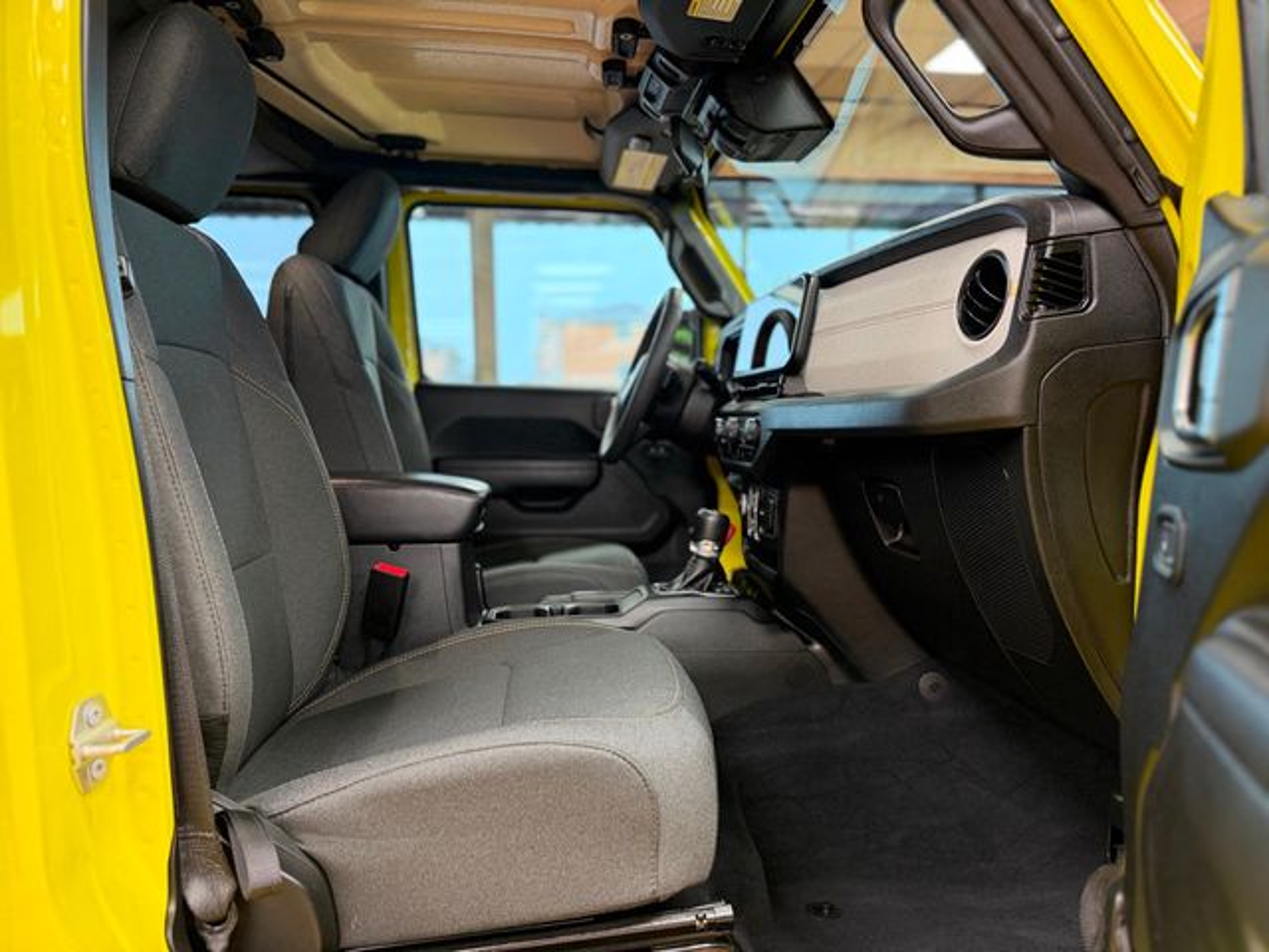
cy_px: 476
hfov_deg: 71.6
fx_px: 880
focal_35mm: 24
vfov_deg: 56.8
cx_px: 634
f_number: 1.78
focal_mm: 6.76
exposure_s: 1/60
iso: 400
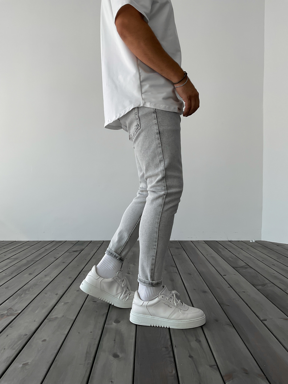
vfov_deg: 61.7
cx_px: 144
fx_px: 322
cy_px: 192
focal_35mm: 29
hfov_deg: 48.2
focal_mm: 3
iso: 16
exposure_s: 1/220
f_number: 1.8
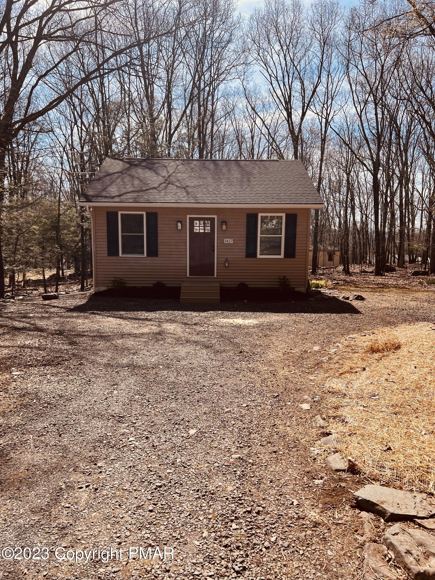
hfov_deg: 53.1
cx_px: 218
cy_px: 290
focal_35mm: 26
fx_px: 436
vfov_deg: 67.3
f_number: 1.5
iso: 50
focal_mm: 5.7
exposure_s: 1/3460
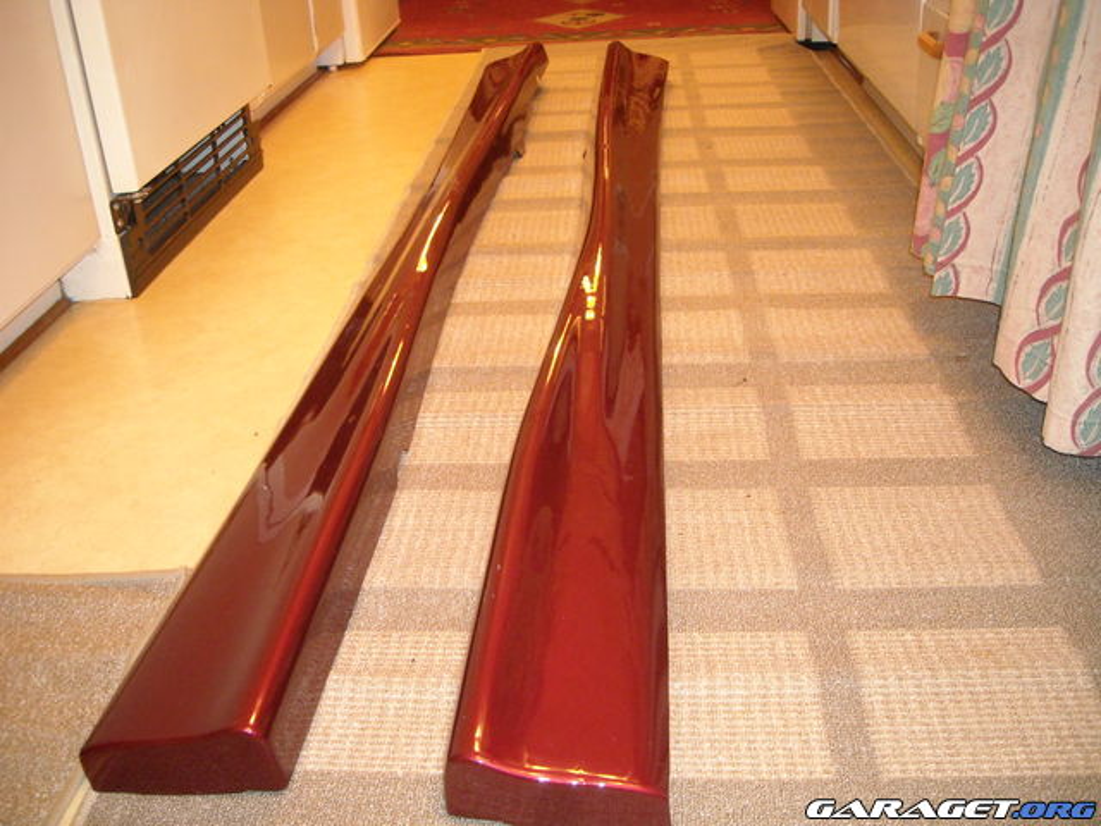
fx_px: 1113
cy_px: 413
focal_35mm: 35
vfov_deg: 40.7
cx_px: 550
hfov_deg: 52.6
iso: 400
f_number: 2.8
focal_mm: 5.7
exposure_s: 1/5
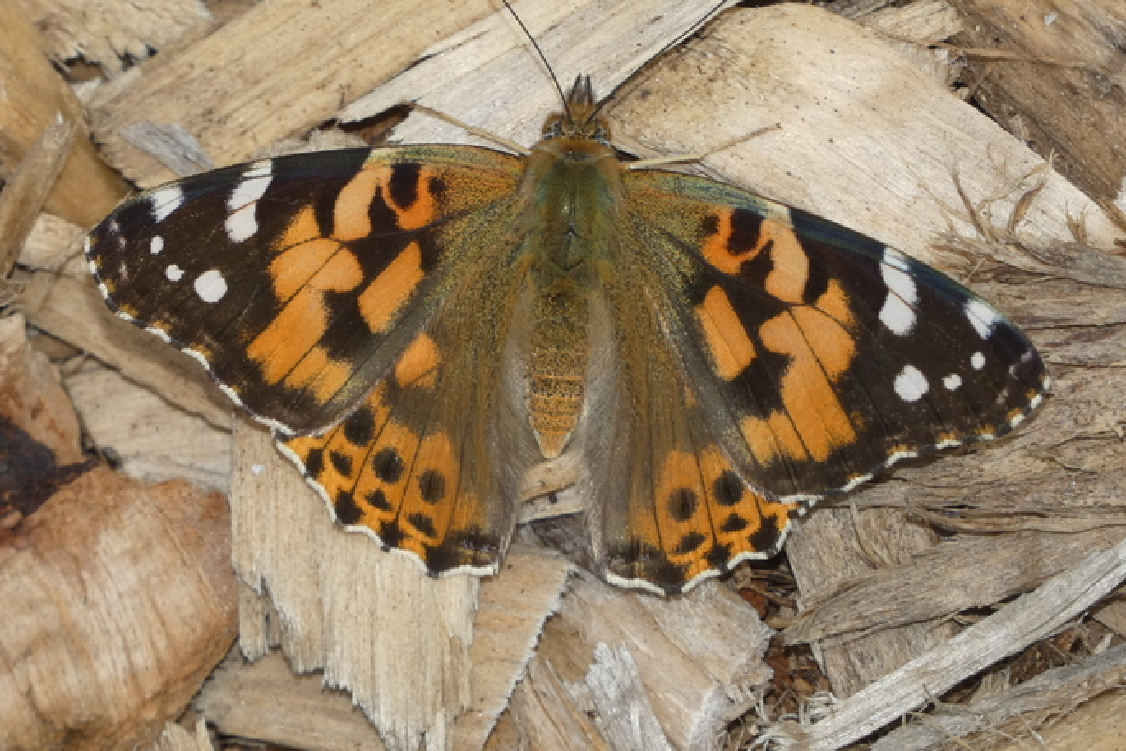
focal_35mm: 554
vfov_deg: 2.5
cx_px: 573
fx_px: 17330
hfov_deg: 3.7
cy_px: 276
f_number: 5.6
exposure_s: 1/125
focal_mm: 76.7
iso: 100
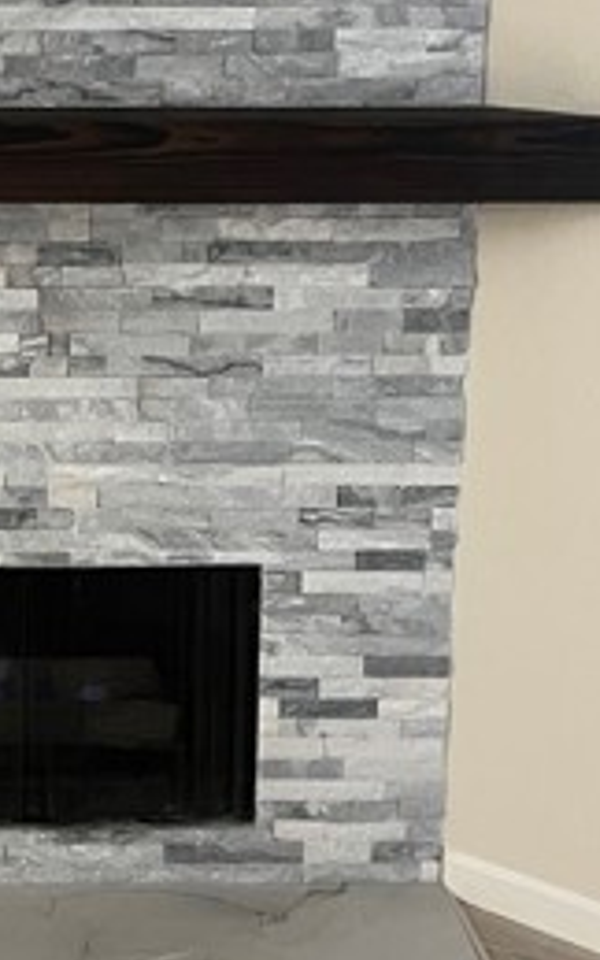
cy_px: 378
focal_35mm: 68
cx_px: 41
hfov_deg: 18.8
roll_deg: +0.3
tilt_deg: -9.8
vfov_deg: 30.1
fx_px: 1778
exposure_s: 1/60
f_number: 1.6
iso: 500
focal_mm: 5.1
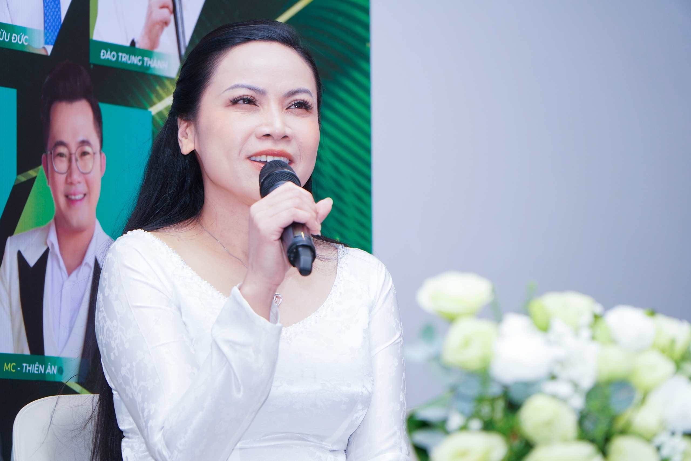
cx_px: 346
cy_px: 230
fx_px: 2965
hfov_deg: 13.3
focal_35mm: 154
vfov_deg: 8.9
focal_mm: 103
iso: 400
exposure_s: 1/160
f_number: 4
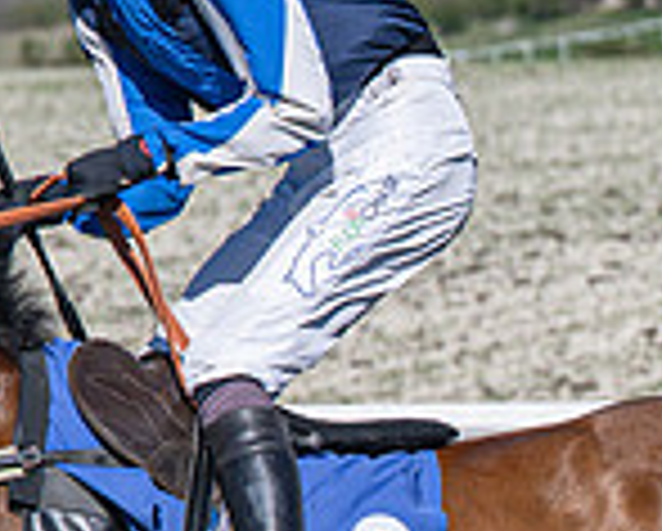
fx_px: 10810
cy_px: 605
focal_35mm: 551
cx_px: 519
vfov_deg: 2.8
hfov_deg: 3.5
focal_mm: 79
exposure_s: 1/3200
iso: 200
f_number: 4
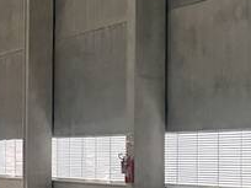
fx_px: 1225
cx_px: -368
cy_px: 152
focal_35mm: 169
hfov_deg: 10.1
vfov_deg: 8.8
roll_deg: -0.7
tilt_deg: +0.3
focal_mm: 6.76
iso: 800
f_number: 1.78
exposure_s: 1/40
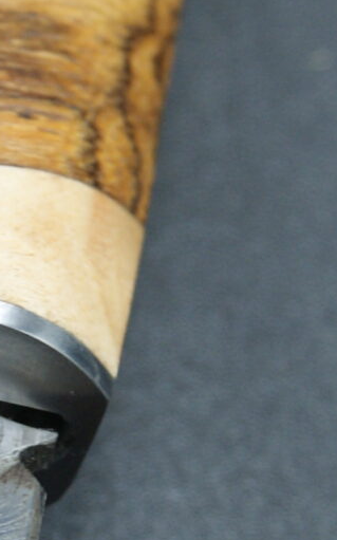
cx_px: 52
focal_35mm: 269
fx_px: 3950
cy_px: 394
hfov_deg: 4.9
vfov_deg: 7.8
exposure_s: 1/60
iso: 160
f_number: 5
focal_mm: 35
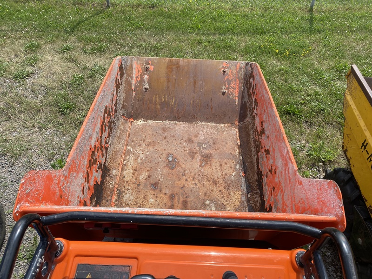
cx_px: 186
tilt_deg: -47.7
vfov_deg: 53.1
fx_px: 279
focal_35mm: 26
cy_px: 140
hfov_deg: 67.3
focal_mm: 4.25
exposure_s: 1/1927
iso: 32
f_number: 1.8
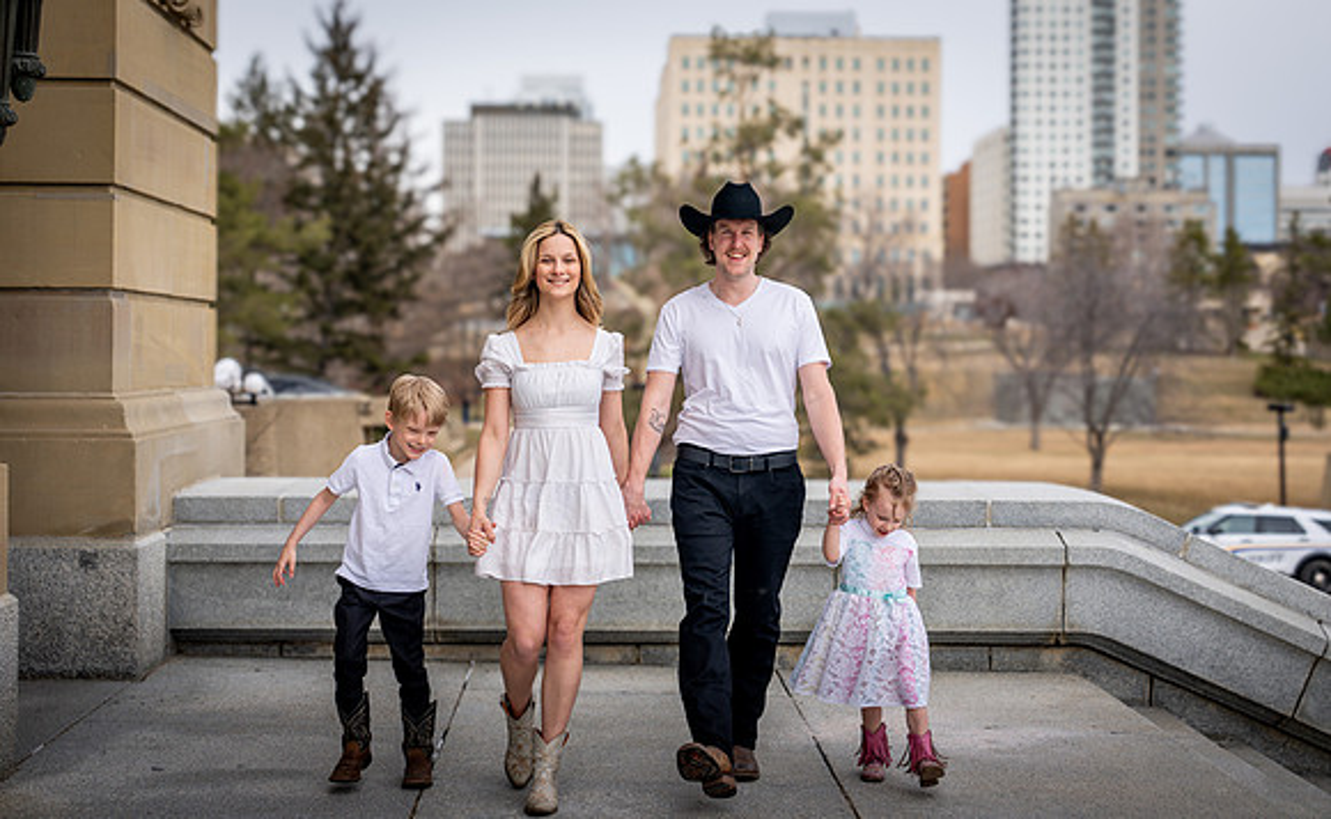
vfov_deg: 23.0
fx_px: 2012
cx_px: 653
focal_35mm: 56
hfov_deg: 36.6
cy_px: 336
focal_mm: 50
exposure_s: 1/1000
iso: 100
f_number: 2.8
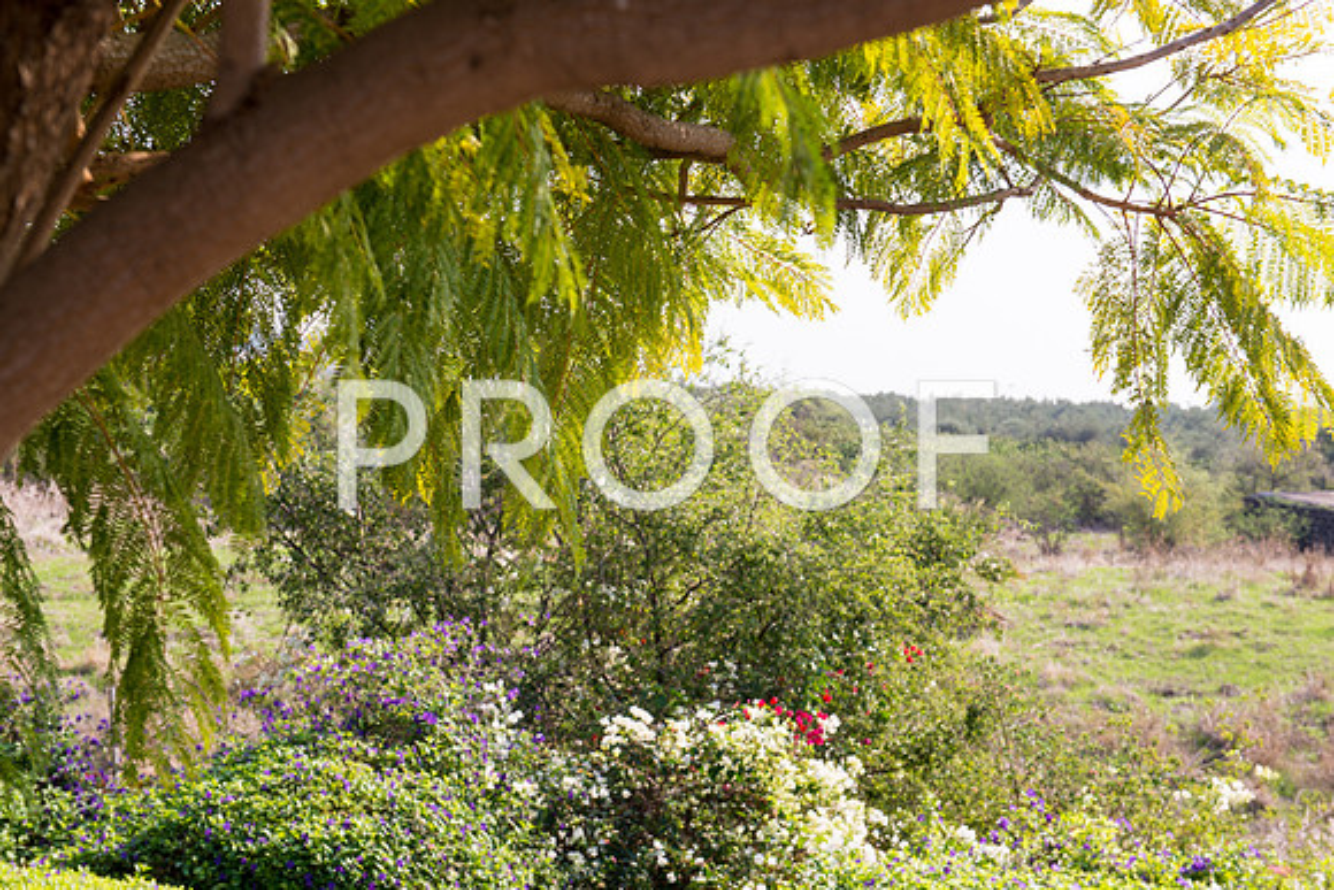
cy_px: 445
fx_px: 2446
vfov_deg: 20.6
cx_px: 667
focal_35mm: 66
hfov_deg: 30.5
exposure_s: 1/100
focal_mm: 66
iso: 100
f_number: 7.1
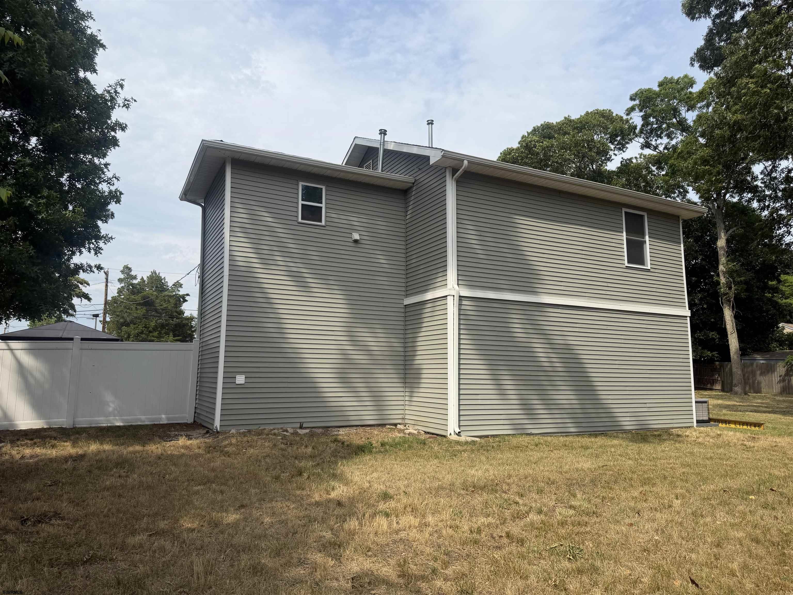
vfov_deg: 56.8
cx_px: 396
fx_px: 550
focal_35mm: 24
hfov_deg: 71.6
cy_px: 298
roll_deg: -1.0
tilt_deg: +8.4
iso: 80
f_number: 1.78
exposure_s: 1/5319
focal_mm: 6.76
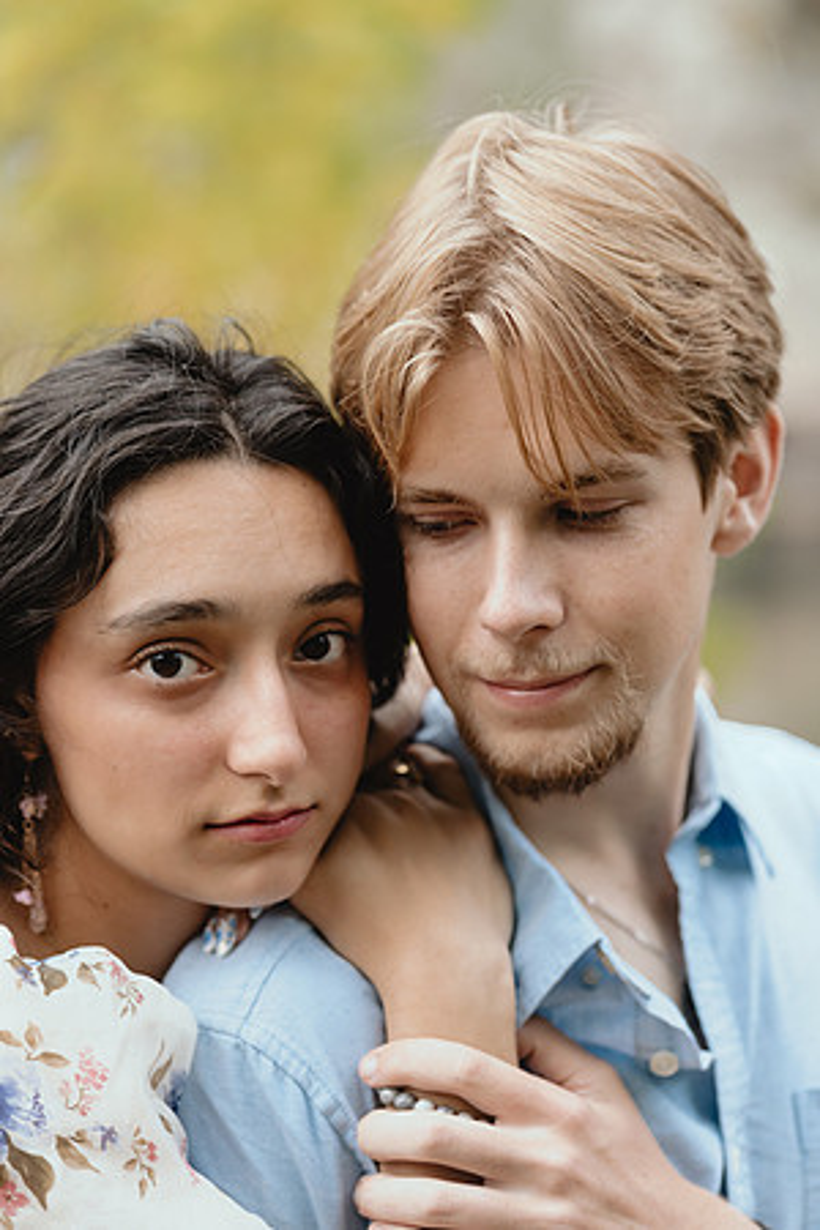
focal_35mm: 85
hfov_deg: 16.1
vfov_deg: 23.9
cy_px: 615
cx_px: 410
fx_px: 2904
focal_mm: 85
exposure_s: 1/250
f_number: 3.2
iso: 800
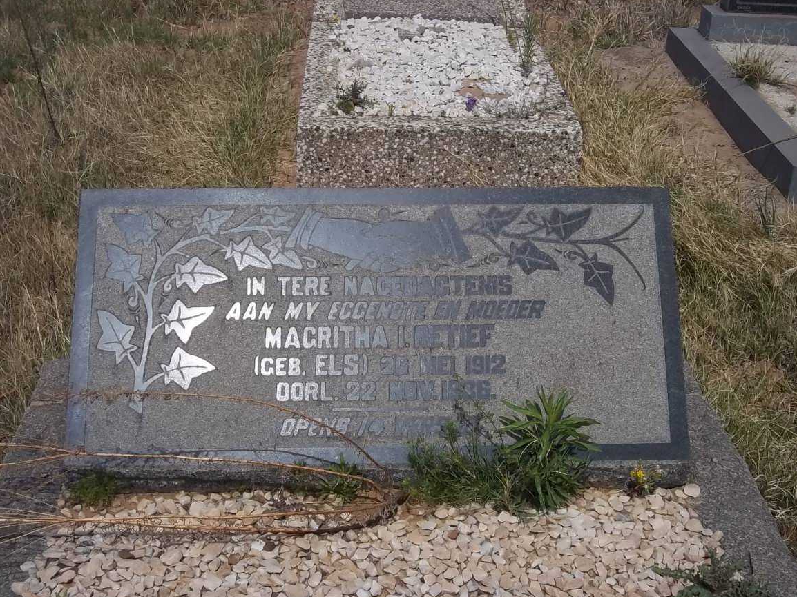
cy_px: 295
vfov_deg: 28.0
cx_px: 390
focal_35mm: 52
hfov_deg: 36.8
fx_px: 1197
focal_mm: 8.8
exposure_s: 1/640
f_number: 7
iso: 80
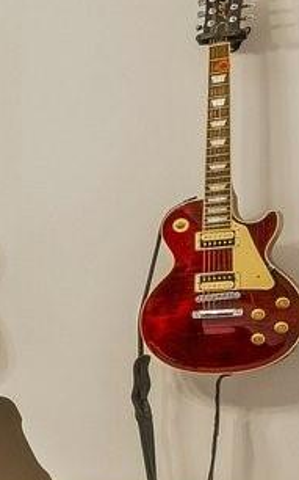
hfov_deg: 7.4
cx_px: -980
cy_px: 435
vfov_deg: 18.8
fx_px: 1422
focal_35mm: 109
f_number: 8
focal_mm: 16
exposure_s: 1/5
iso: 400
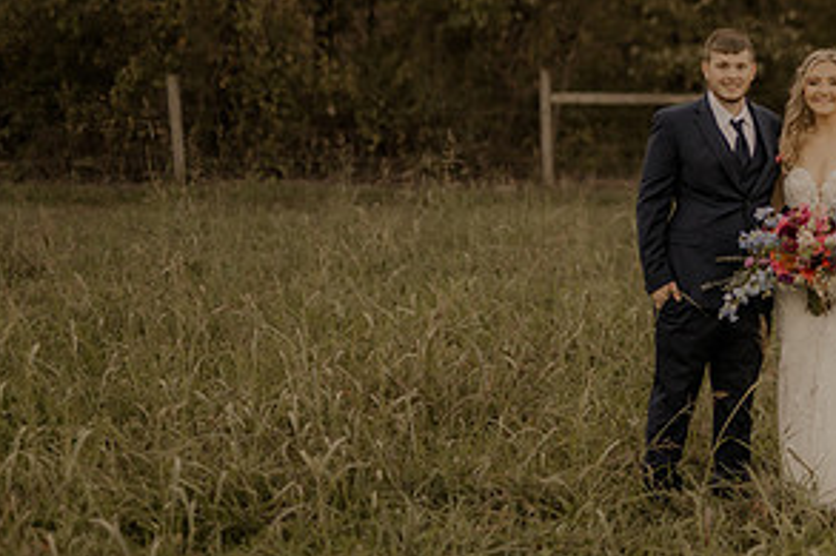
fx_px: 2298
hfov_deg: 20.1
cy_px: 161
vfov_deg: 13.8
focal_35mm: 99
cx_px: 813
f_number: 1.8
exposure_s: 1/1250
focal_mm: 50
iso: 400
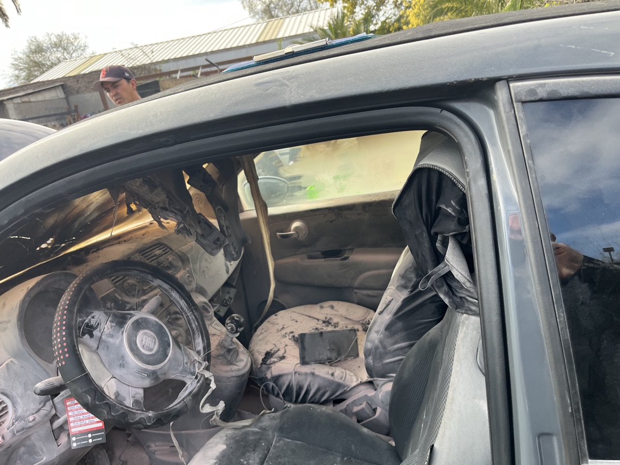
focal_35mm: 26
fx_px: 466
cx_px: 310
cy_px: 232
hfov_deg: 67.3
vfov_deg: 53.1
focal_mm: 5.1
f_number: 1.6
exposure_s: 1/493
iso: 50
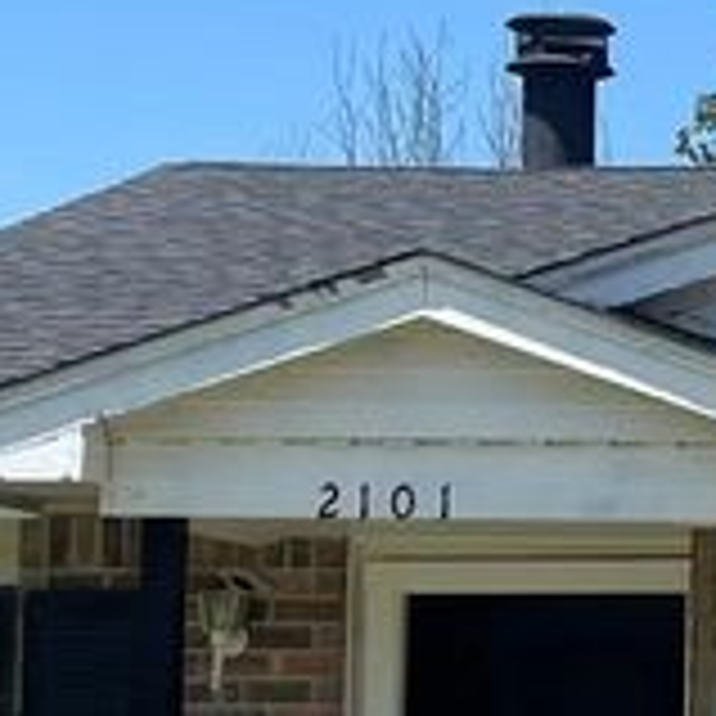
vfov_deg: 11.8
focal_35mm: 148
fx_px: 3463
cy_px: 518
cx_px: 1427
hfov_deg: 10.8
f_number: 1.5
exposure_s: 1/4444
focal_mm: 5.7
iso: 50
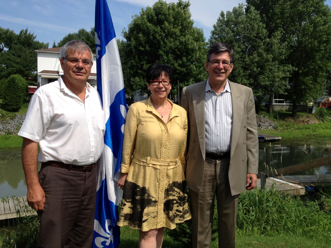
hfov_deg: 52.6
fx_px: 335
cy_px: 124
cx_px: 166
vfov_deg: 40.7
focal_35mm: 35
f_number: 2.4
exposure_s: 1/1842
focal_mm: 4.28
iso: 64
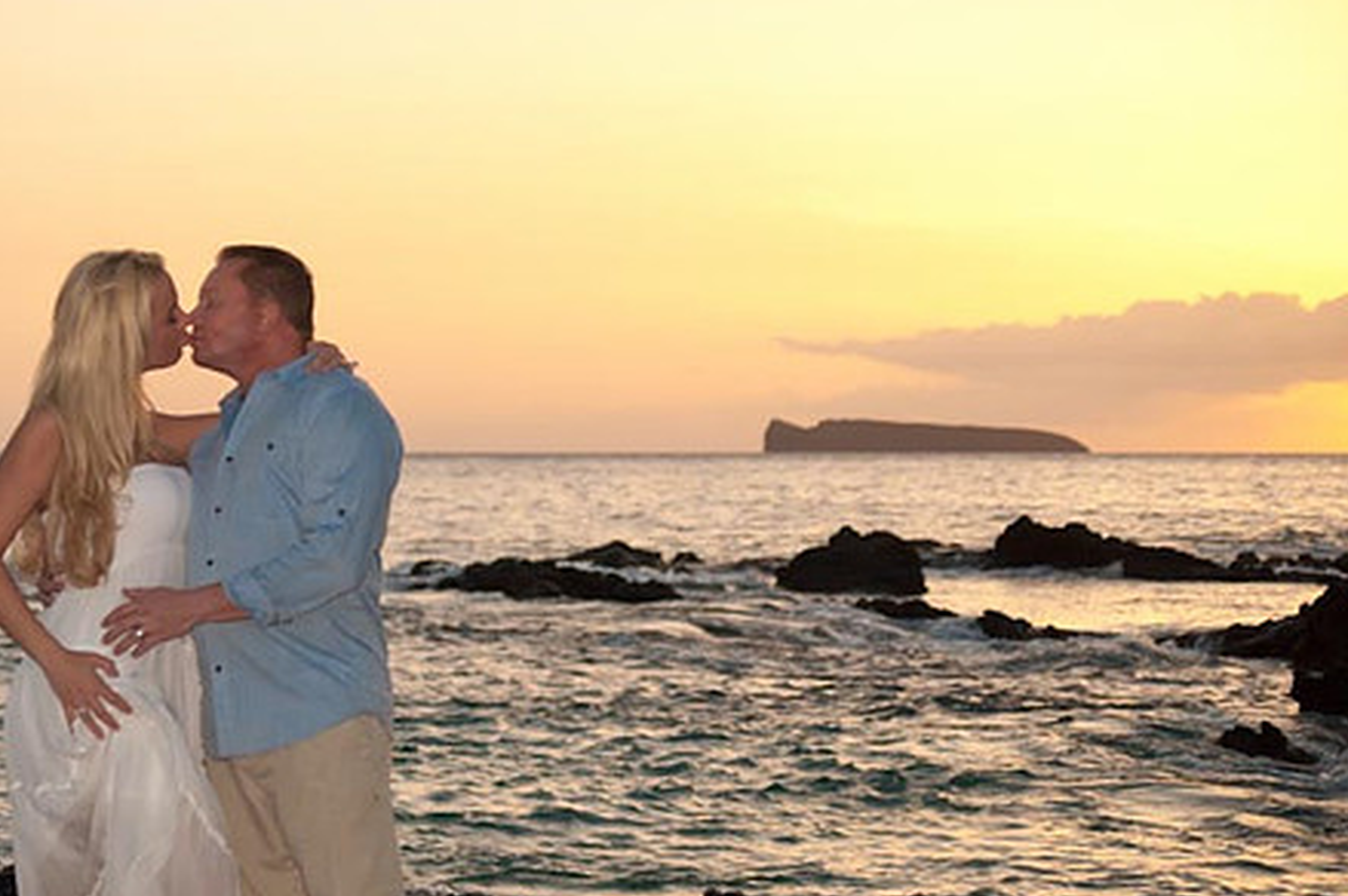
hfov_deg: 19.8
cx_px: 519
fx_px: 3854
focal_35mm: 103
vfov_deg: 13.3
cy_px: 489
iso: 800
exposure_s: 1/2500
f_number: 2.8
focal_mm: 52
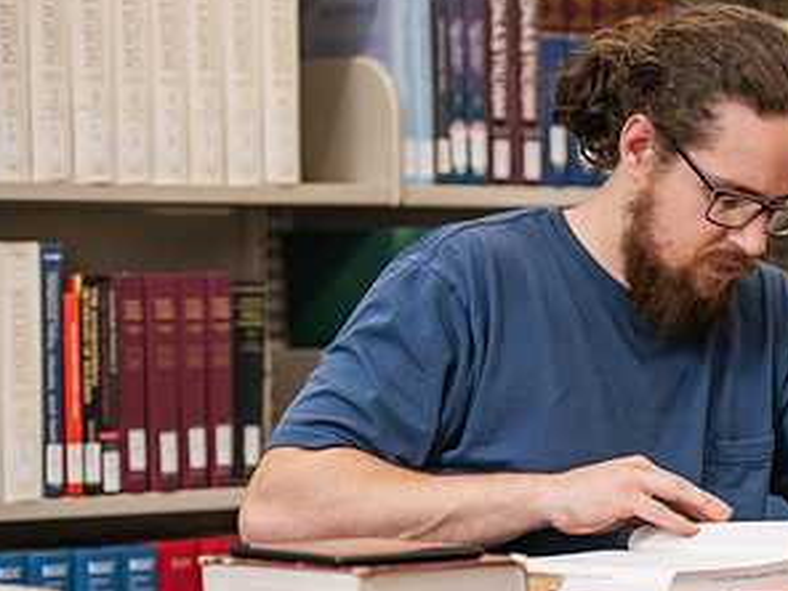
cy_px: 369
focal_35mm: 198
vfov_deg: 7.5
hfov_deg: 9.9
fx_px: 4507
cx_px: 745
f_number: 2.8
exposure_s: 1/200
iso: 500
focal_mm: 105
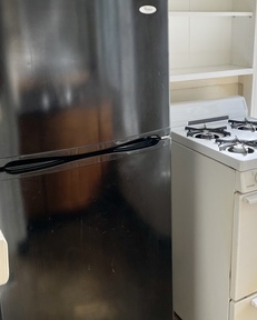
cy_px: 131
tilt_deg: -14.3
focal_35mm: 44
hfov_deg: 33.6
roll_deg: +0.1
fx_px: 418
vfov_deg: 41.8
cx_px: 190
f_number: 1.6
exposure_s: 1/427
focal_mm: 4.2
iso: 32
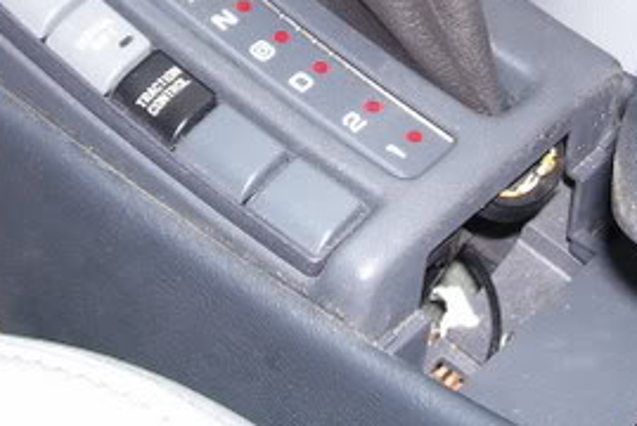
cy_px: -45
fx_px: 1488
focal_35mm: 84
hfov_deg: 24.2
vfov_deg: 15.8
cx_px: 308
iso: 125
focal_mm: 5.6
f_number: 2.7
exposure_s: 1/60
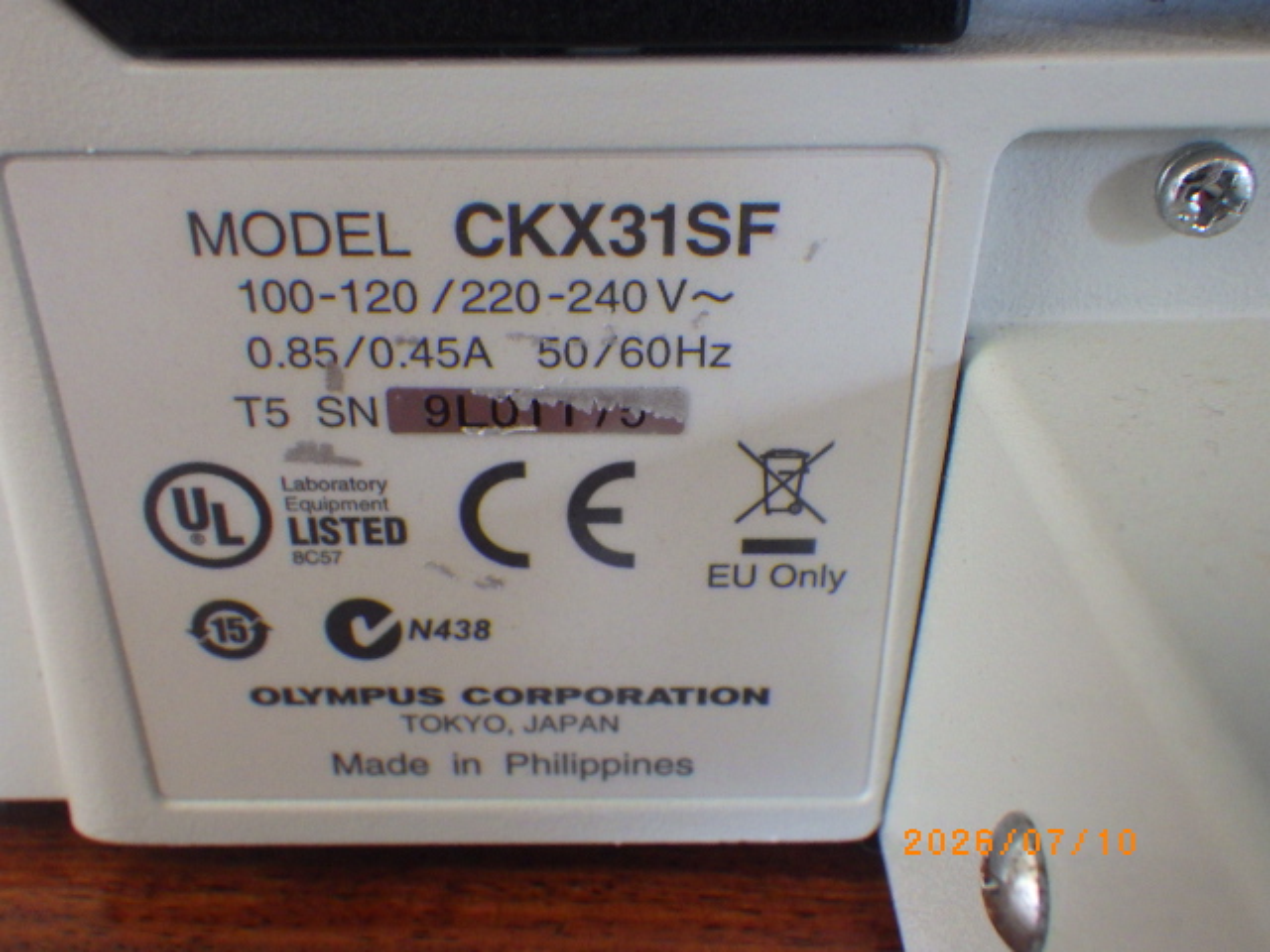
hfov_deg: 54.0
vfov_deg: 41.8
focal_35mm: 34
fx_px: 1247
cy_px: 476
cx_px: 635
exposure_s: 1/50
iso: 800
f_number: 3.8
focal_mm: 6.1
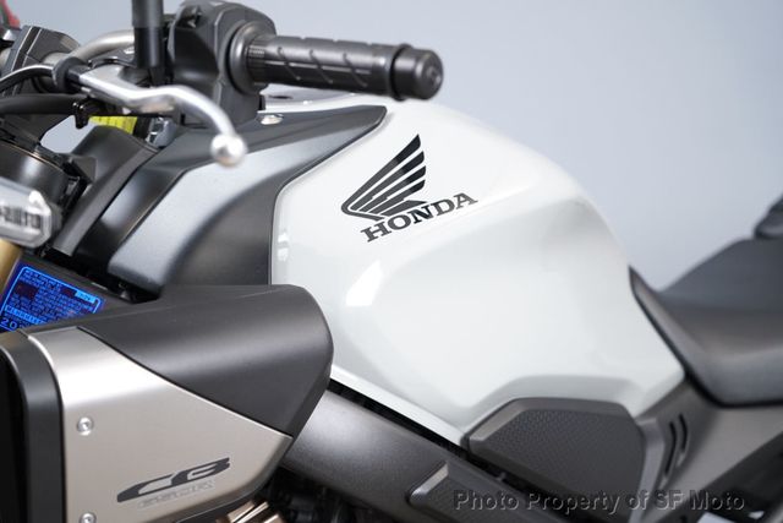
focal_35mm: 78
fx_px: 1697
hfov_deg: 26.0
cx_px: 392
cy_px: 262
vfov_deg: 17.5
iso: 1600
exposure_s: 1/100
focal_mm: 78
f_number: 4
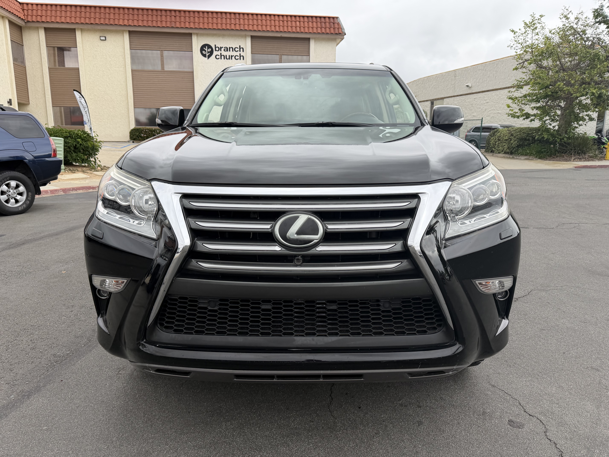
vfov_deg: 56.8
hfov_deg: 71.6
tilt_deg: -10.1
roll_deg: -0.1
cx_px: 304
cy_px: 228
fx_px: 422
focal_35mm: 24
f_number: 1.78
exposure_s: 1/365
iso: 80
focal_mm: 6.76
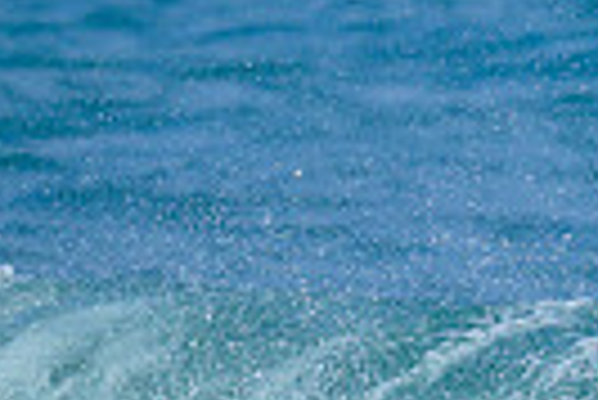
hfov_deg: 0.4
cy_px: 502
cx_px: 1660
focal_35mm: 4783
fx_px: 79537
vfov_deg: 0.3
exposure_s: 1/2000
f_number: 6.3
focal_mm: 800
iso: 360
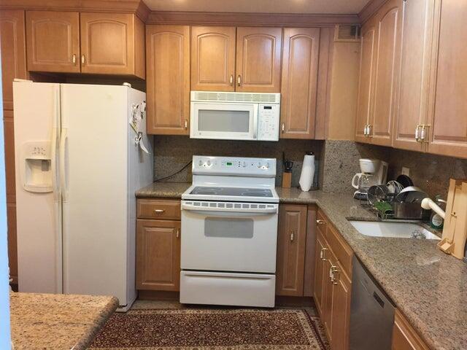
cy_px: 175
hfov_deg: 61.7
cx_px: 234
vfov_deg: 48.2
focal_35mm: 29
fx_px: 391
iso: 100
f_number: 2.2
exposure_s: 1/30
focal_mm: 4.15
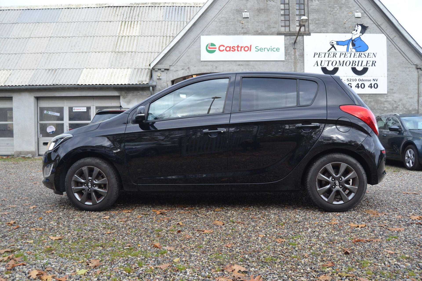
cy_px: 140
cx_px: 211
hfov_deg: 61.9
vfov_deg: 43.6
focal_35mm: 30
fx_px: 352
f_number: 5.6
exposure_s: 1/125
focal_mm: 20
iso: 140
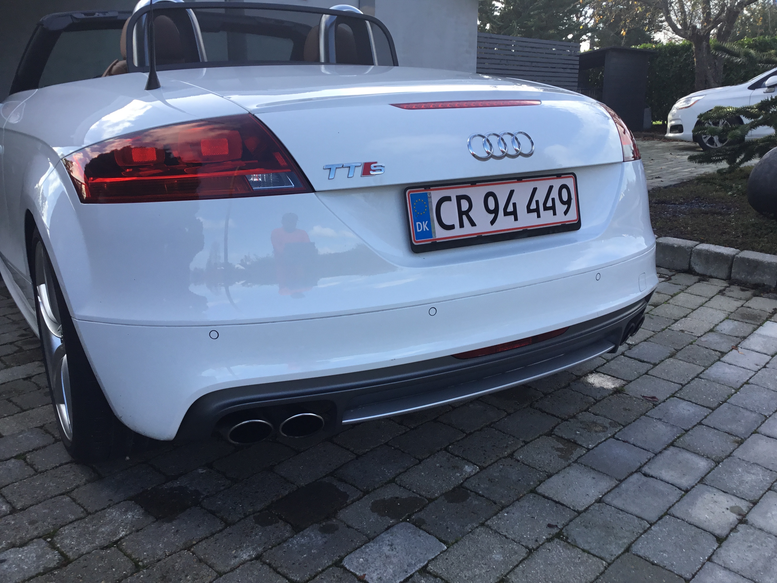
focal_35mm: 31
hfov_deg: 58.4
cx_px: 388
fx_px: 696
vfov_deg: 45.4
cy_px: 292
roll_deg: +0.7
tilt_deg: -15.1
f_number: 2.4
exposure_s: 1/331
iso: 25
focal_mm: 3.3
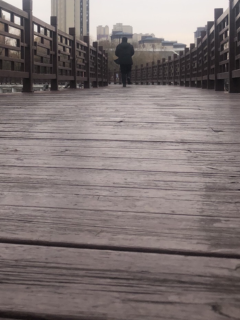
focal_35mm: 60
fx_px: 555
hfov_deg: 24.1
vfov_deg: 31.5
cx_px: 55
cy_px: 75
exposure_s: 1/1919
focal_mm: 4
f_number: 1.8
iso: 20
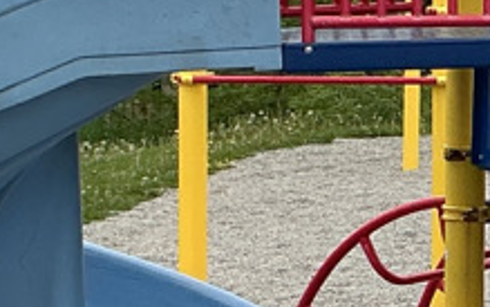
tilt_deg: -1.7
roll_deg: +0.1
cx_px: 866
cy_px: 40
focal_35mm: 180
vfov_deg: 7.3
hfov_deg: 10.9
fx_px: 2404
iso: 25
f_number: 1.8
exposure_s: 1/403
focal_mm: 3
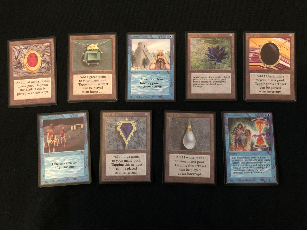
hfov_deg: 63.4
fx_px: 248
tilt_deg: -85.7
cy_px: 115
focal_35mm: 28
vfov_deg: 49.7
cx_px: 154
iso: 160
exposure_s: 1/4
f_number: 1.8
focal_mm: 4
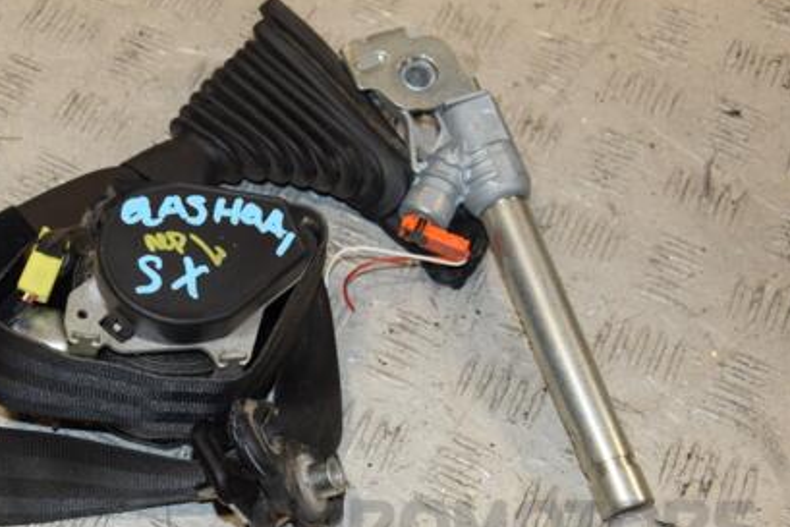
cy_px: 272
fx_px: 1449
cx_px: 216
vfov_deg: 20.6
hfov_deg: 30.1
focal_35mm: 66
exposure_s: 1/200
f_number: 7.1
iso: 800
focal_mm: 30
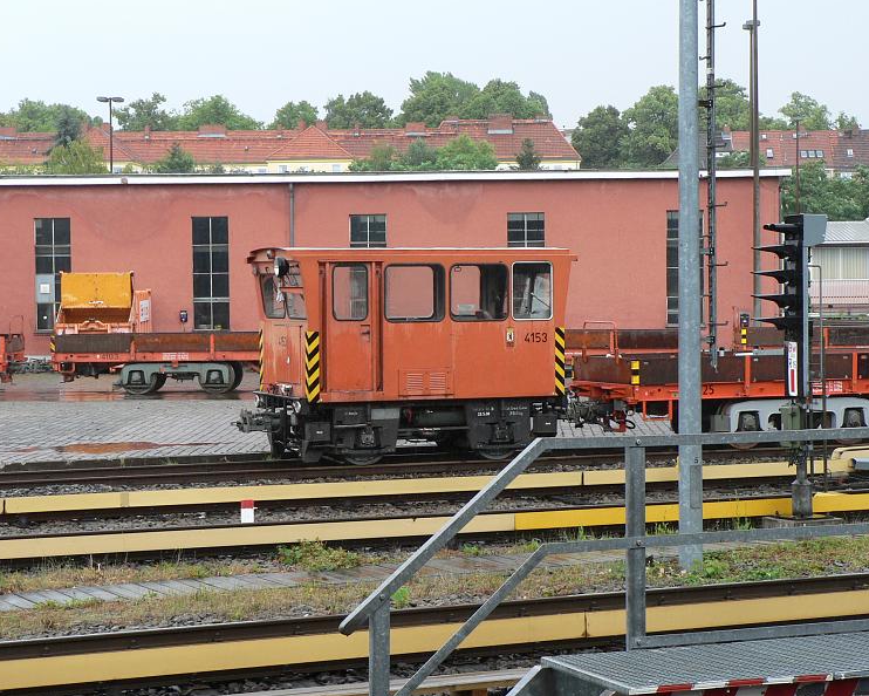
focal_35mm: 81
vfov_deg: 19.0
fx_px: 2084
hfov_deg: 23.6
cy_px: 348
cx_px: 440
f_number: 4
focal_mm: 12.9
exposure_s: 1/125
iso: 80
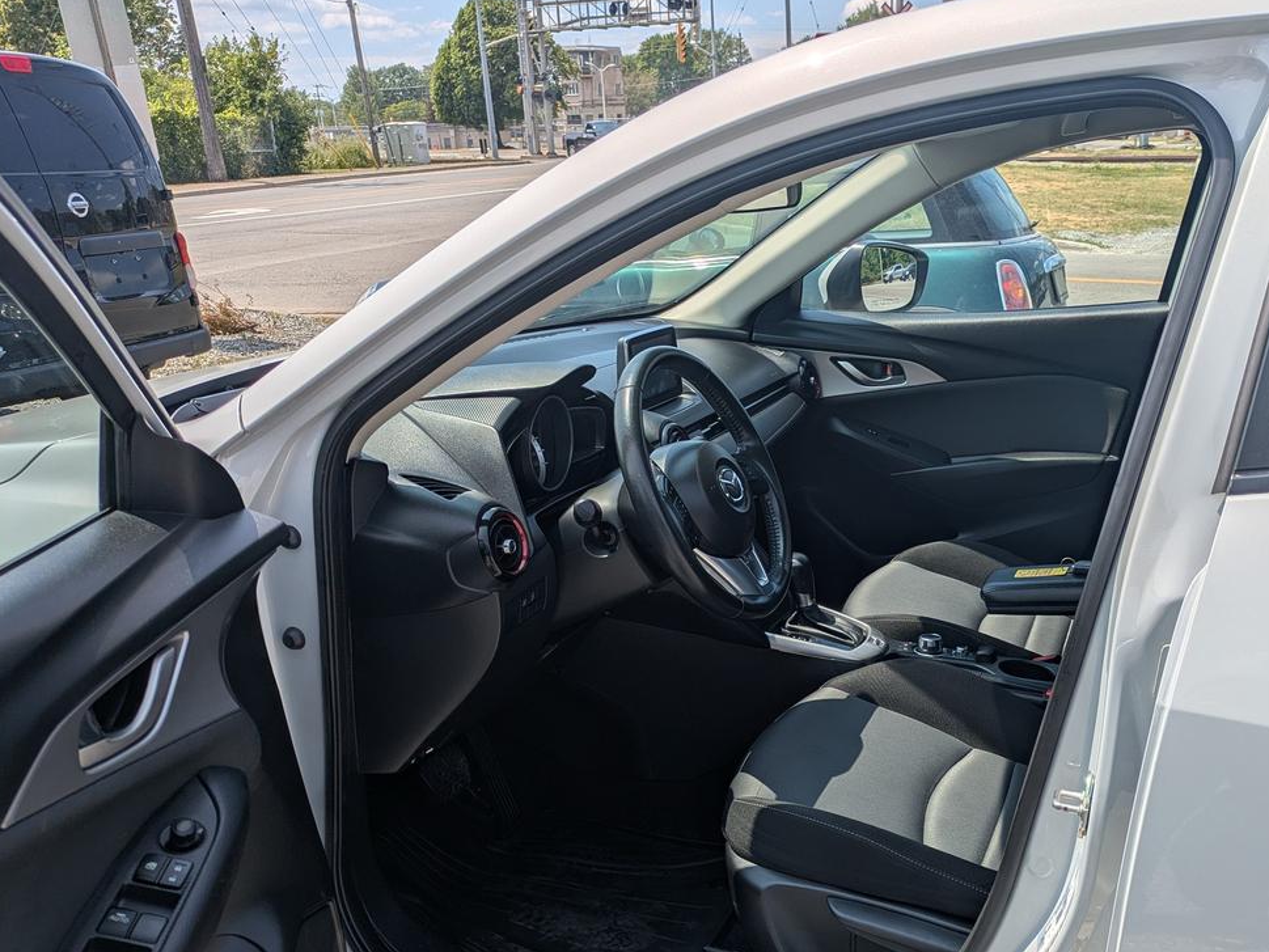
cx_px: 806
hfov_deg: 54.6
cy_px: 597
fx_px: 1210
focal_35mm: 33
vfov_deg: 42.6
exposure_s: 1/3226
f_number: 1.89
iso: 43
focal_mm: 5.43
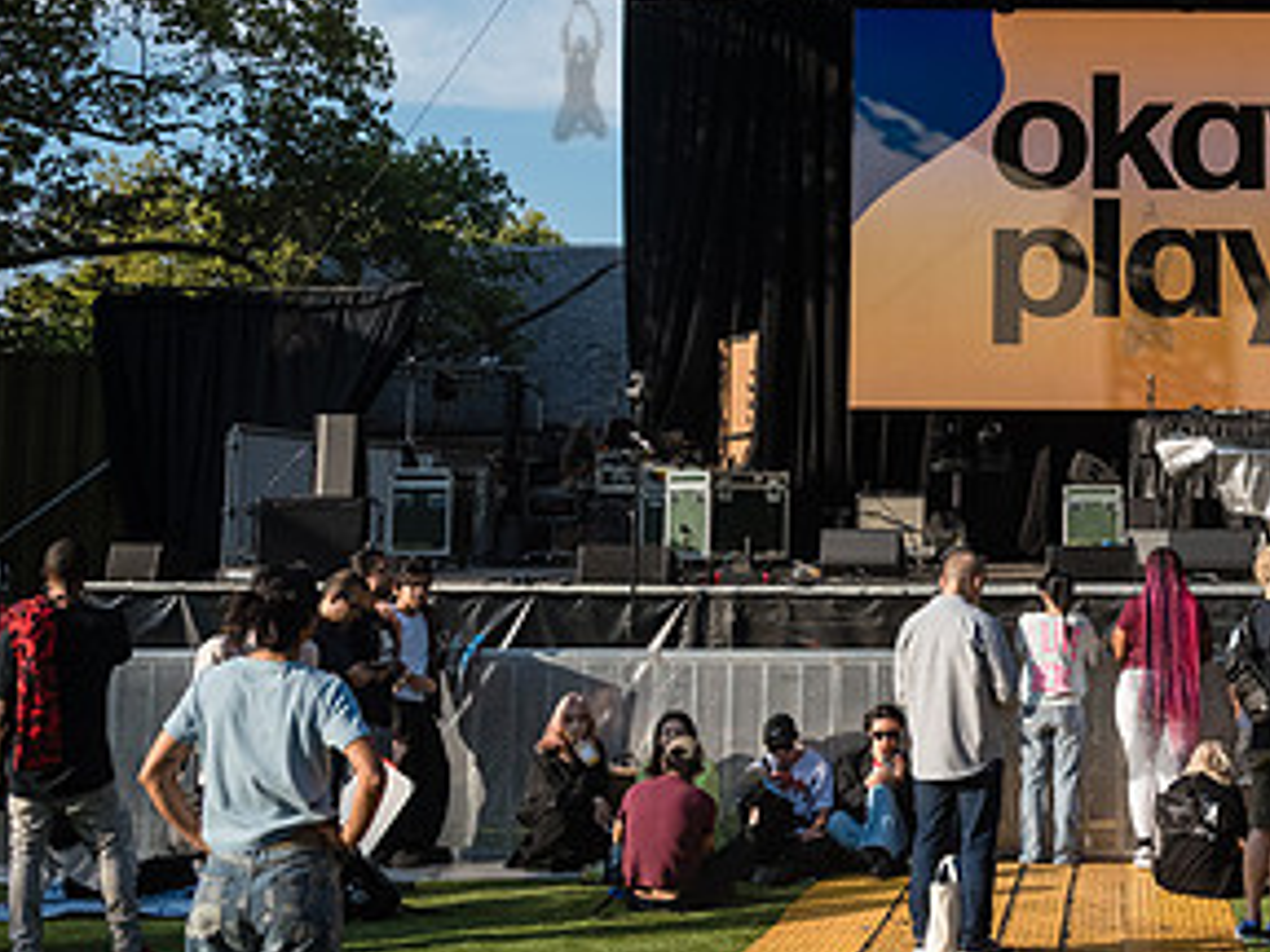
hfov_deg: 29.9
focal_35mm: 62
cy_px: 275
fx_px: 2275
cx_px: 1147
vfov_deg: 23.5
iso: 2000
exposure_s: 1/4000
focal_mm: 32
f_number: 5.6
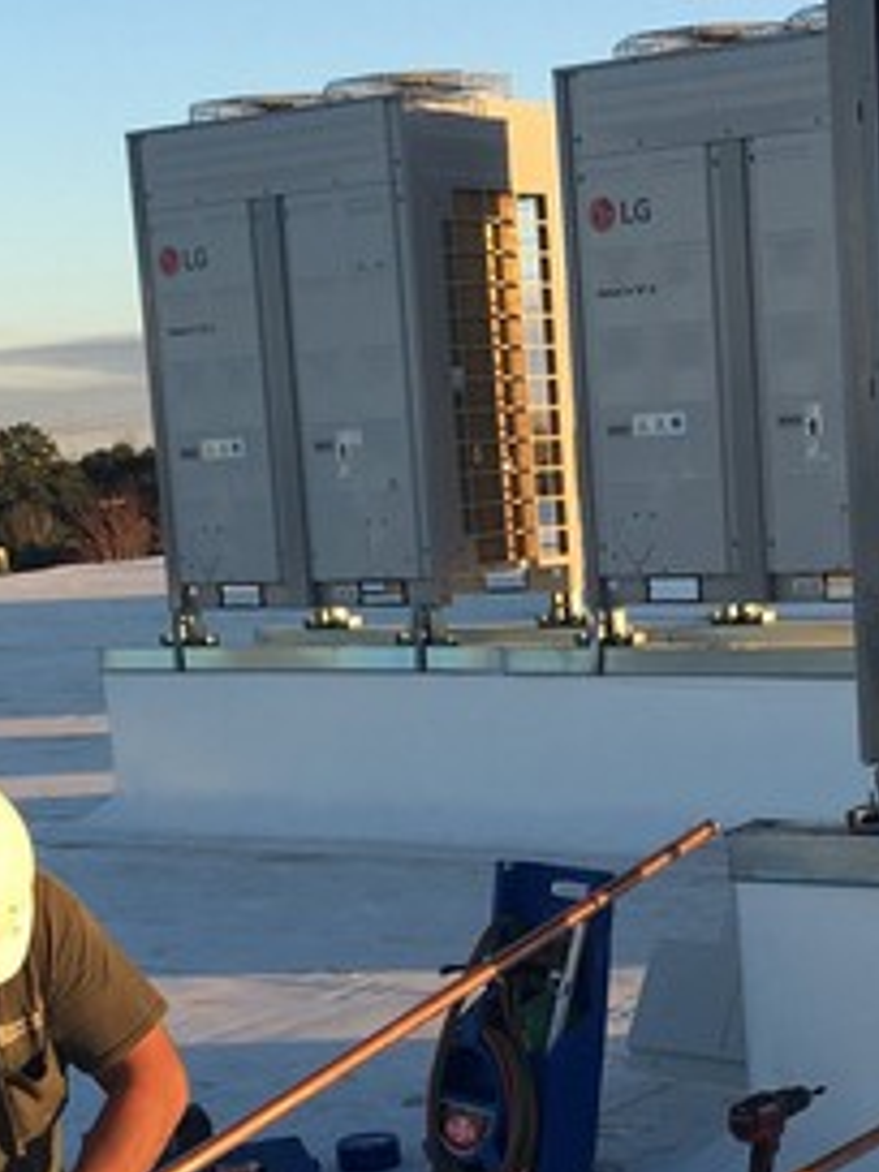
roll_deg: +3.8
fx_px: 2776
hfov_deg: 17.9
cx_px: 676
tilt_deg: -10.0
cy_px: 995
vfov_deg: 23.4
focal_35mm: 82
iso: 25
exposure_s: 1/545
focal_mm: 4.15
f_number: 2.2
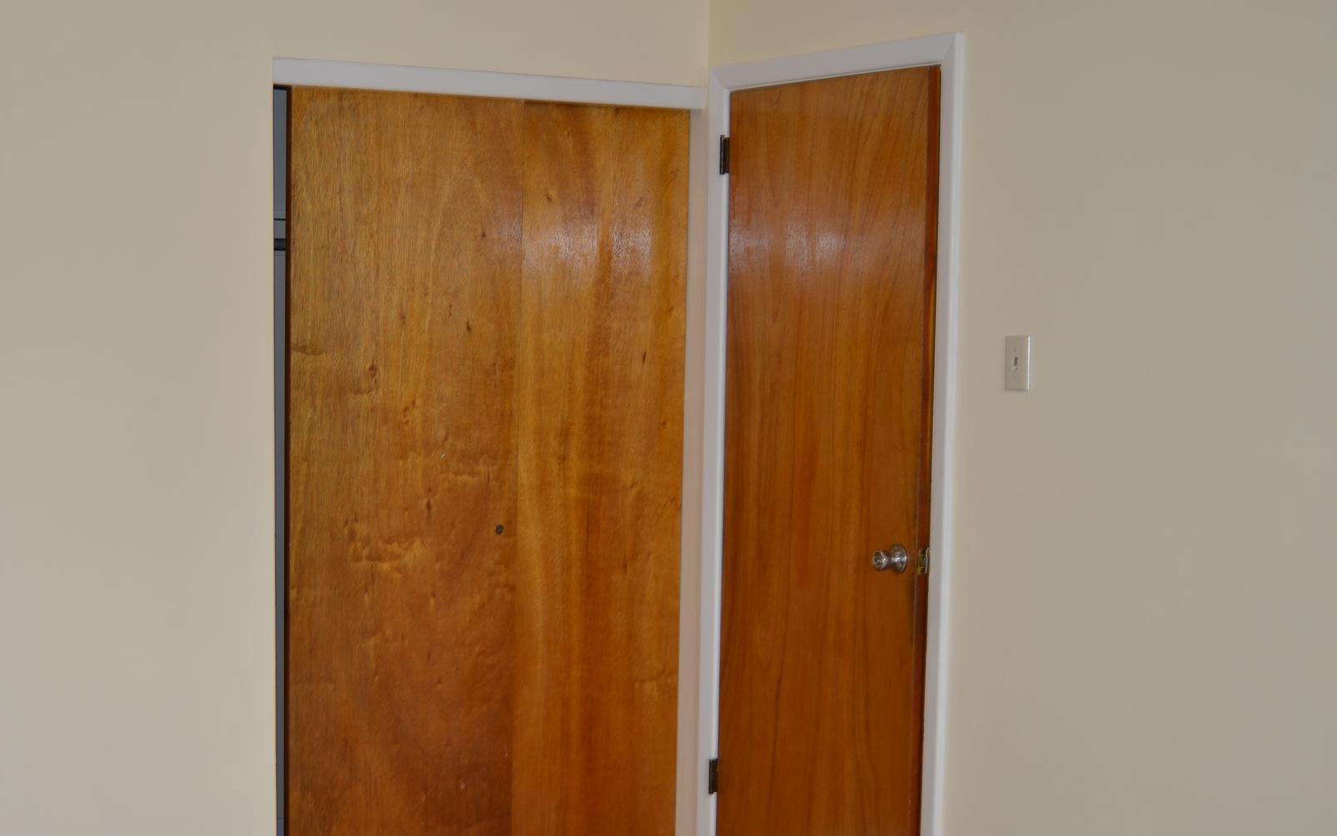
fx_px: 1859
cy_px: 464
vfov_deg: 25.3
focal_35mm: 51
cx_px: 494
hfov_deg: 39.3
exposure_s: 1/30
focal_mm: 26
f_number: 4
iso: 100
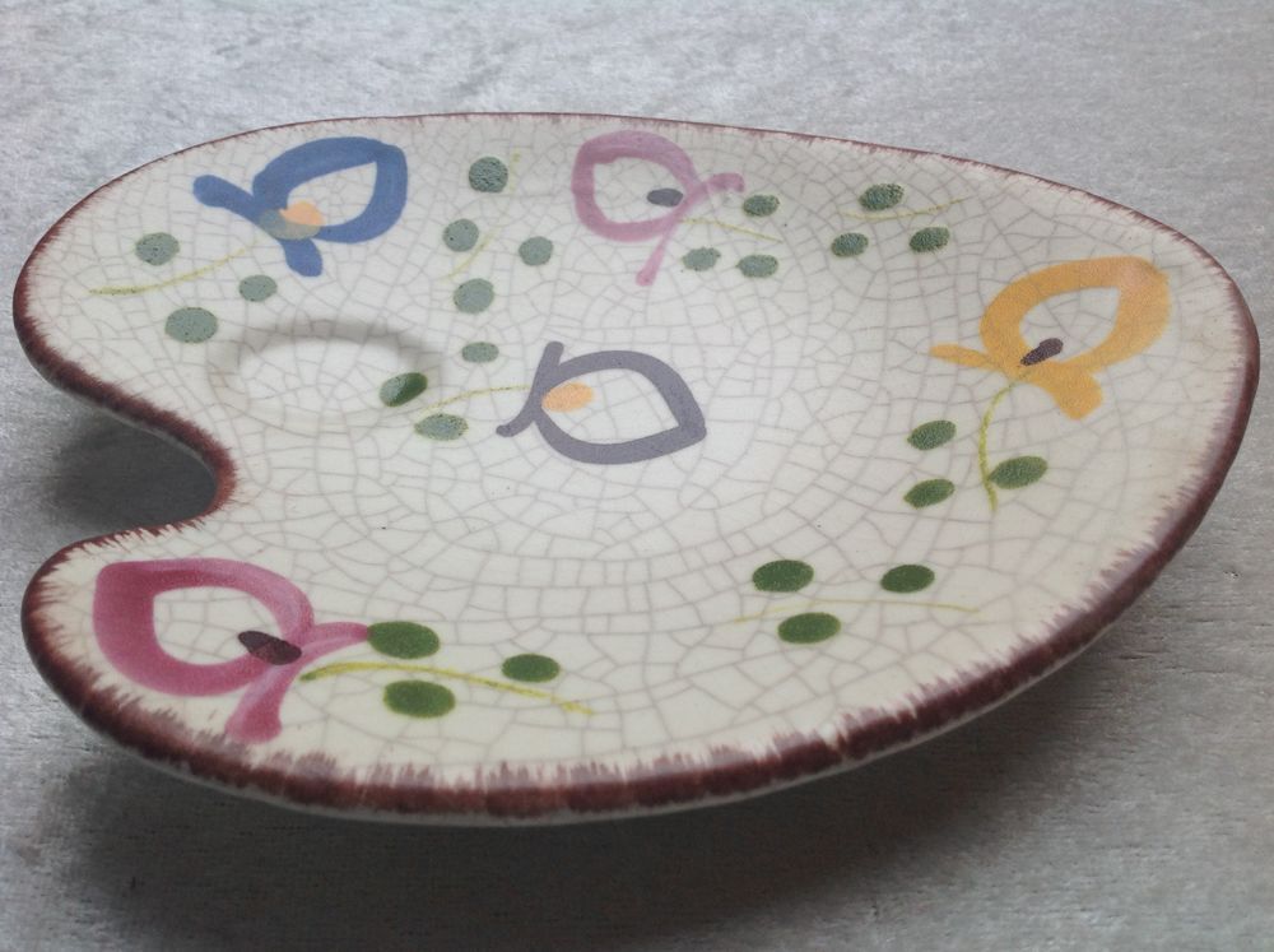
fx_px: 1286
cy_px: 476
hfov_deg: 52.7
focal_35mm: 35
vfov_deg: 40.6
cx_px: 637
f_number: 2.4
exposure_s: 1/145
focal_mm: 4.28
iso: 50
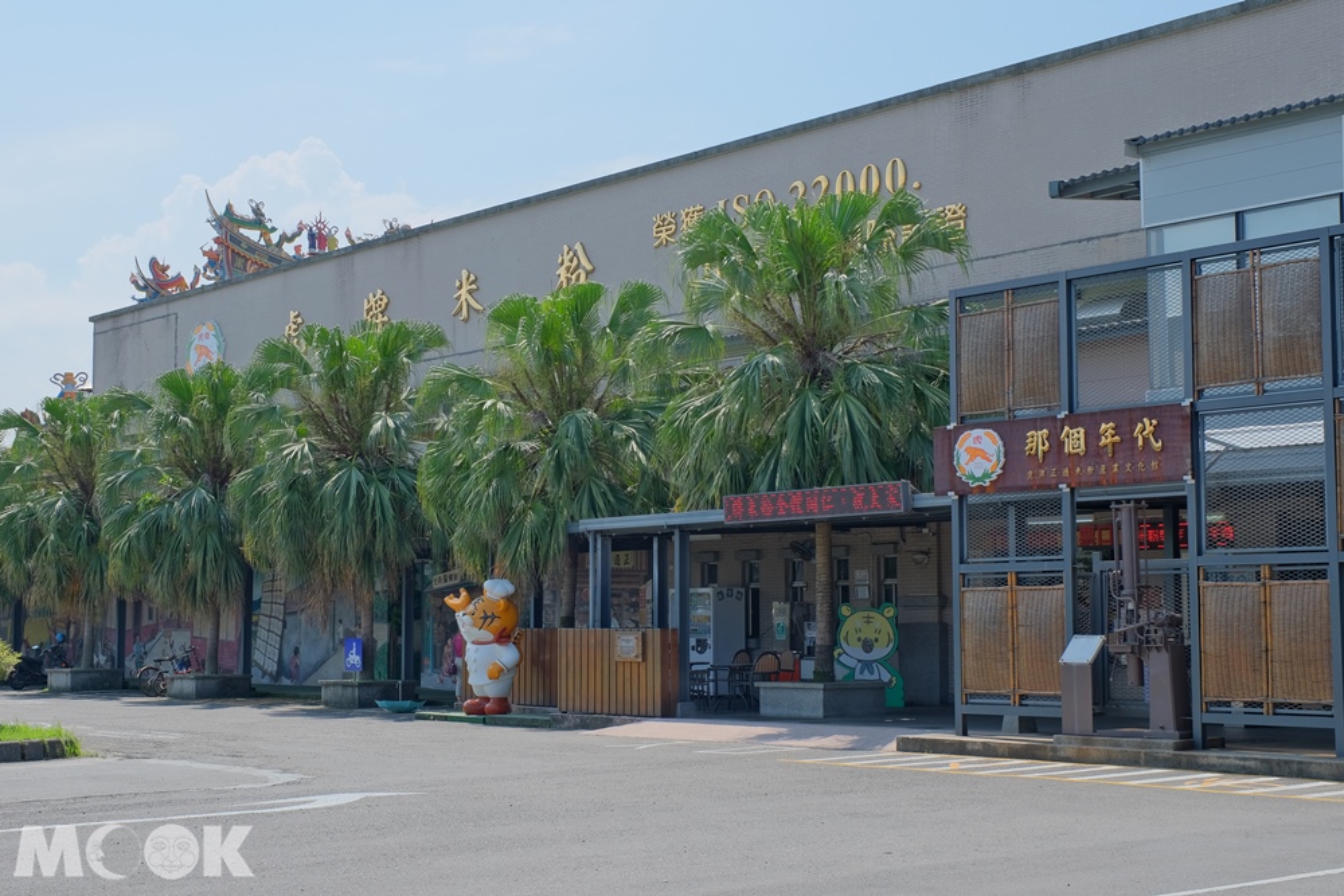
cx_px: 672
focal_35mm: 50
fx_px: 1867
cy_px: 448
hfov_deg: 39.6
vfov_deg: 27.0
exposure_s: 1/280
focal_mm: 33.2
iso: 320
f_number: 8
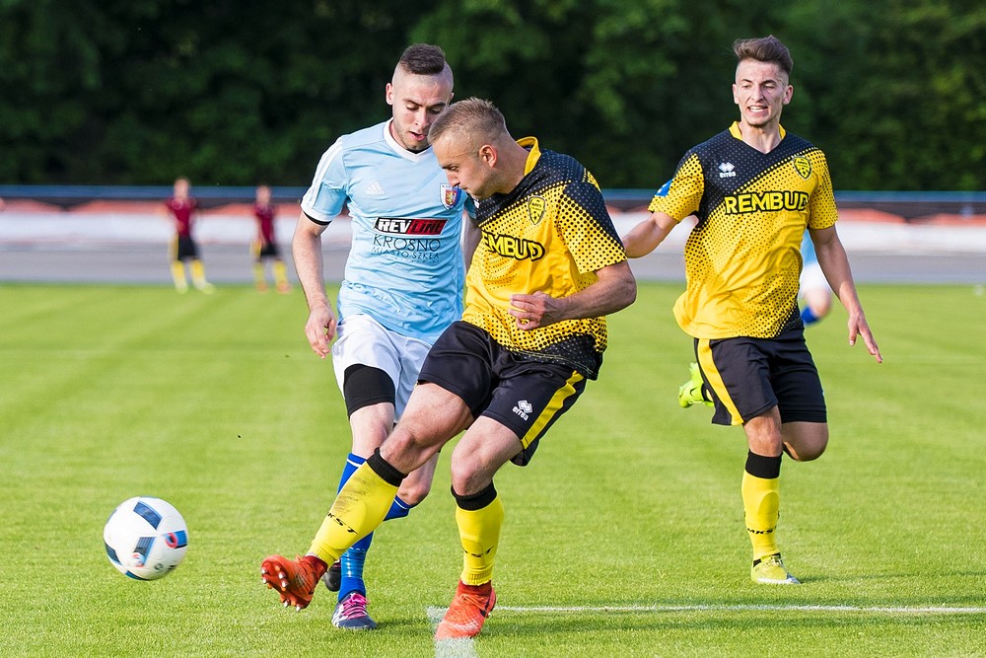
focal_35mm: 116
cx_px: 493
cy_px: 329
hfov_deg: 17.6
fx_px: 3177
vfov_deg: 11.8
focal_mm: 116
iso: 400
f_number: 2.8
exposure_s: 1/1600
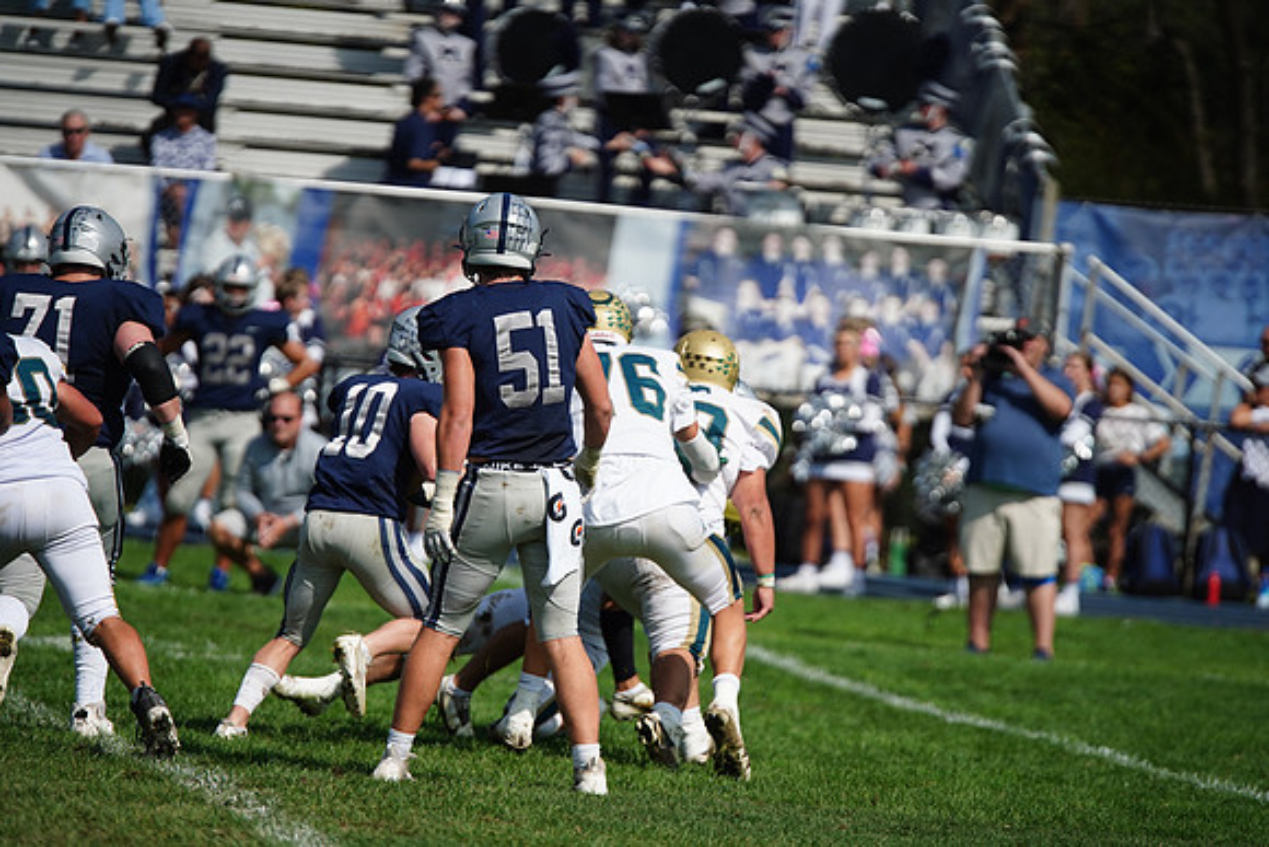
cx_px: 634
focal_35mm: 300
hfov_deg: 6.9
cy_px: 424
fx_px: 10577
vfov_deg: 4.6
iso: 400
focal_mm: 300
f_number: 2.8
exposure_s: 1/8000
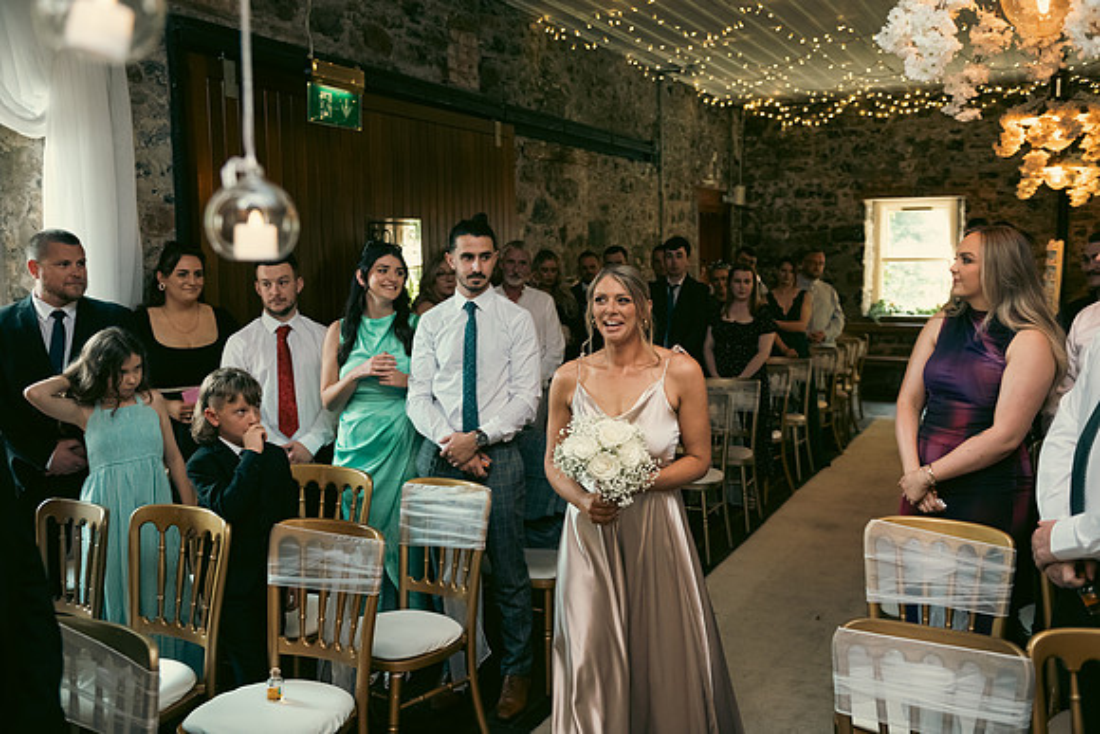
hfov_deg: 55.8
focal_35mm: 34
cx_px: 550
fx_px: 1039
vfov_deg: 38.9
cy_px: 367
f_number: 3.5
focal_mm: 34
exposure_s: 1/160
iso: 1250
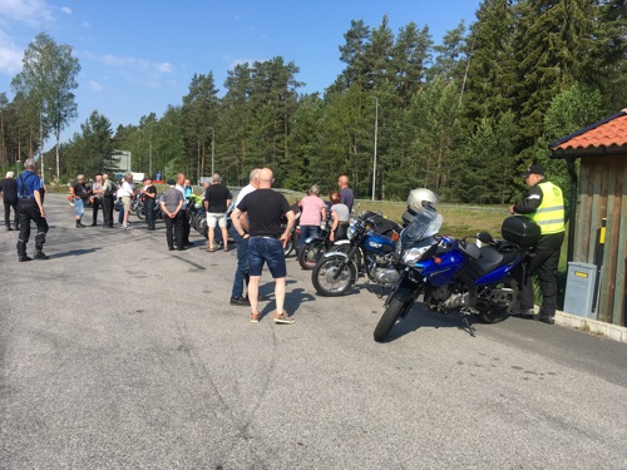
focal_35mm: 29
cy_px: 235
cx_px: 314
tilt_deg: -5.8
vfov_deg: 48.2
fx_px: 525
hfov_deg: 61.7
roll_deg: -2.0
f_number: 2.2
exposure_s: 1/1221
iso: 25
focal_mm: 4.15
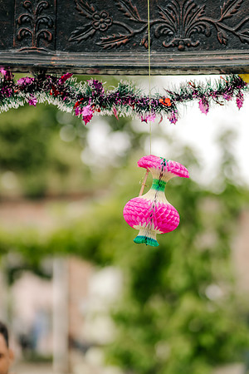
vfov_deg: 16.1
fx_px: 1318
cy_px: 187
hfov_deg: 10.8
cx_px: 124
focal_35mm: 127
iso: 100
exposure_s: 1/1600
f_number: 2
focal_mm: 85
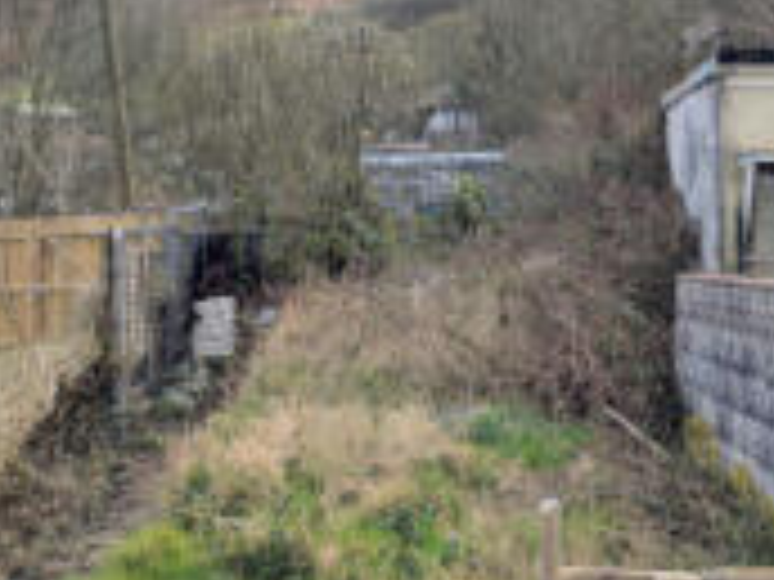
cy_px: 254
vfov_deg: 18.2
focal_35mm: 81
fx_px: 1811
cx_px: 495
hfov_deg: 24.0
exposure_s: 1/2809
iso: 19
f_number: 1.68
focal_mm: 6.9
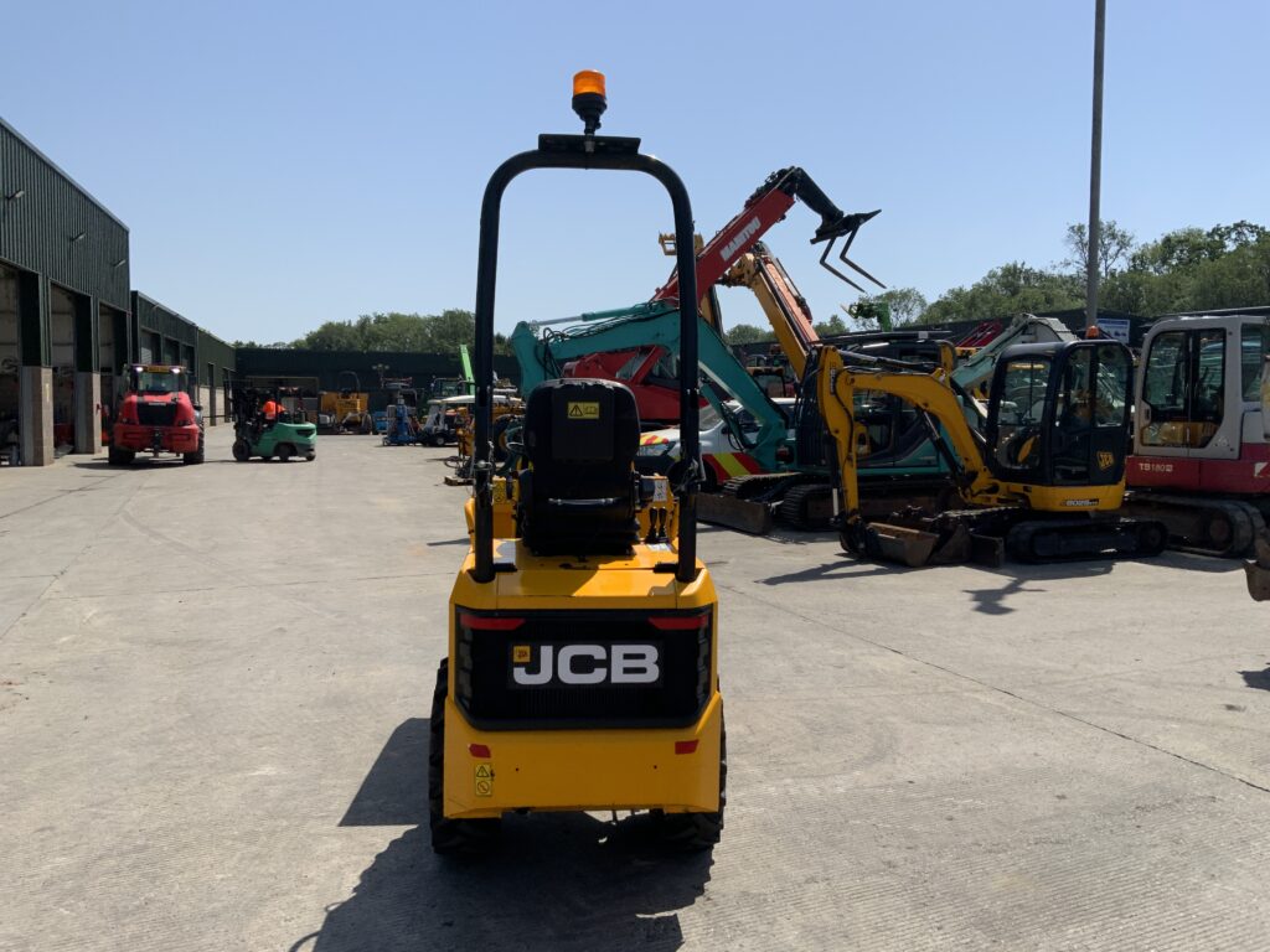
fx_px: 1064
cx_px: 635
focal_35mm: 29
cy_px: 476
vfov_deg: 48.2
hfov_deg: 61.7
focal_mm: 3
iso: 20
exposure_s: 1/2801
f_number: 1.8
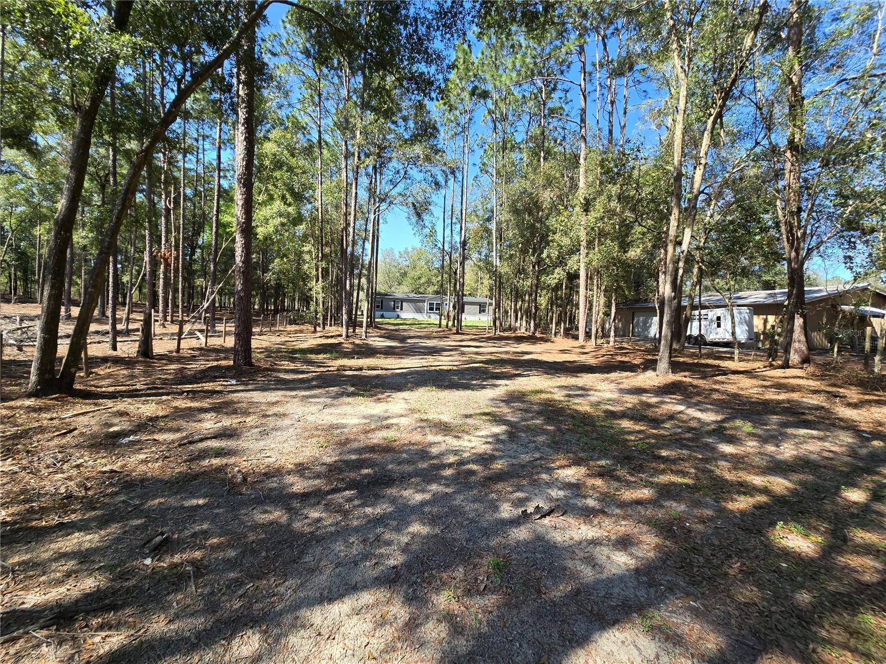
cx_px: 443
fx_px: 333
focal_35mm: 13
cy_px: 332
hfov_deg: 106.2
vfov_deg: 89.9
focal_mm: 2.2
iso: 50
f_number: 2.2
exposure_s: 1/547
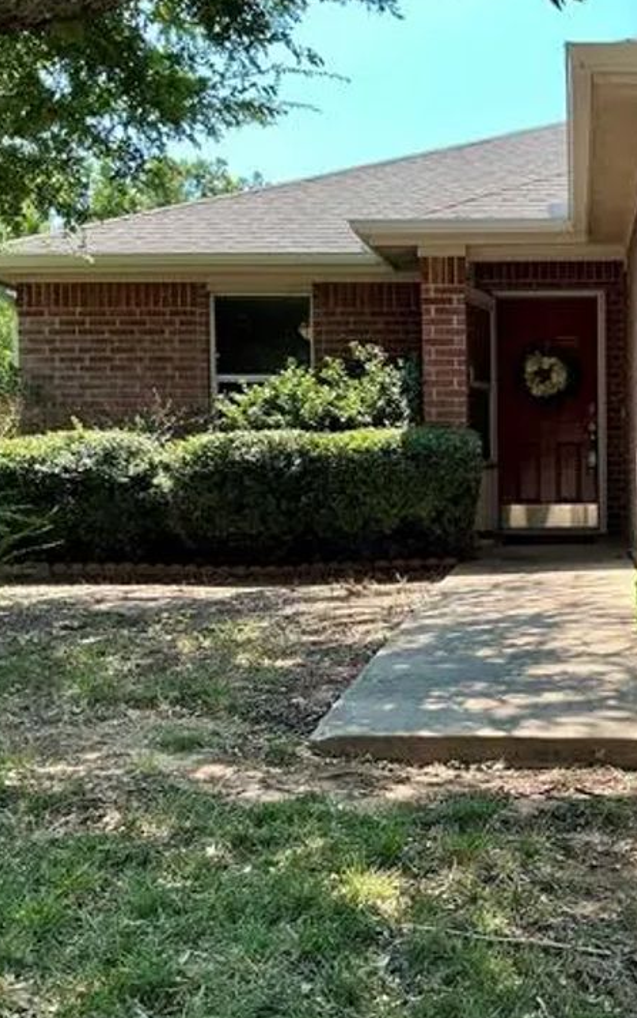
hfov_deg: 28.1
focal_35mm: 44
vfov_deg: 45.3
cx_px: 574
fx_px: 1222
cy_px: 530
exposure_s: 1/340
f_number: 1.8
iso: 25
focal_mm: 3
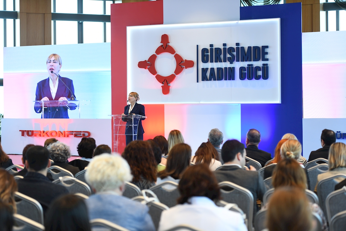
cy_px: 116
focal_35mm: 70
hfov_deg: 28.8
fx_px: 673
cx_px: 173
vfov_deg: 19.5
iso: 800
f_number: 3.2
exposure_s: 1/200
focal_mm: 70
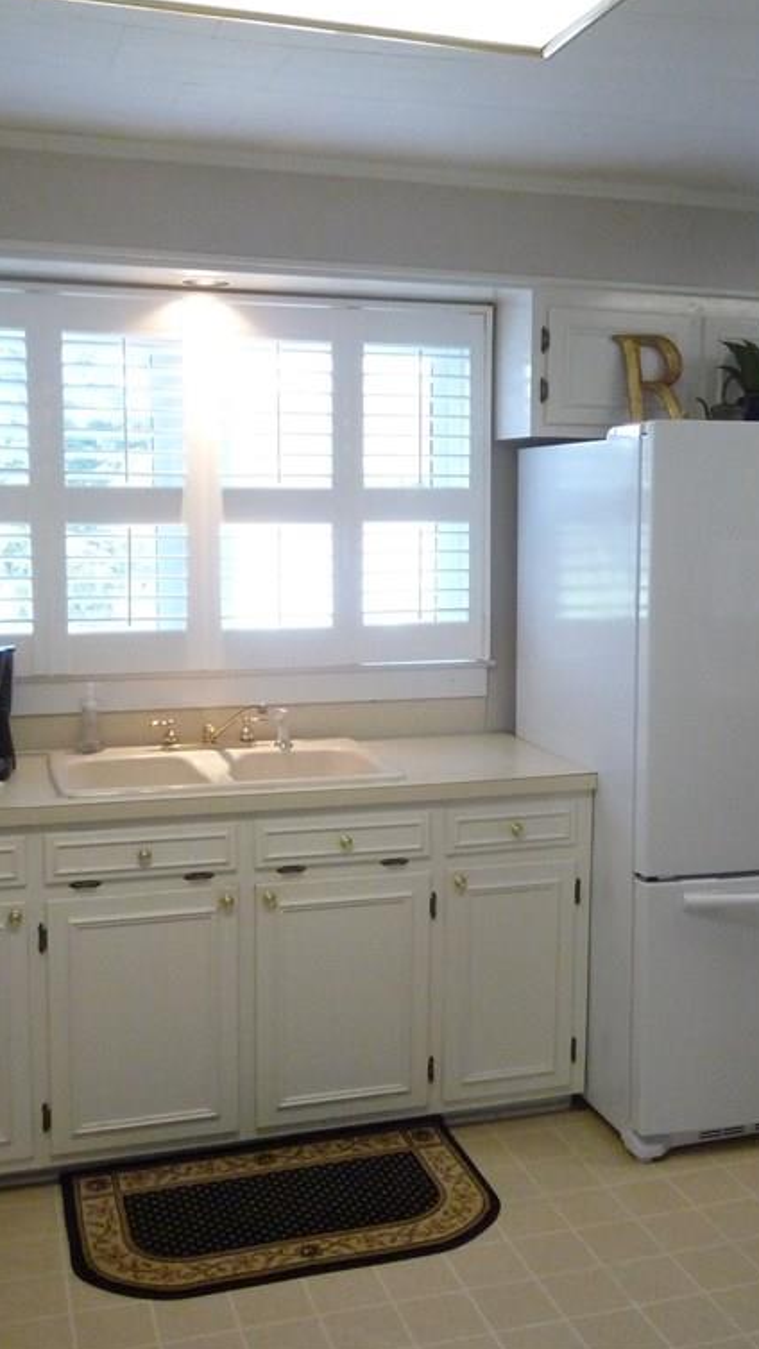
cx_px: 412
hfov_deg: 32.0
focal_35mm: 37
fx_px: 1324
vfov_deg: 54.0
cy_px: 669
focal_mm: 4.4
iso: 400
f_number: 2.8
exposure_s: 1/80
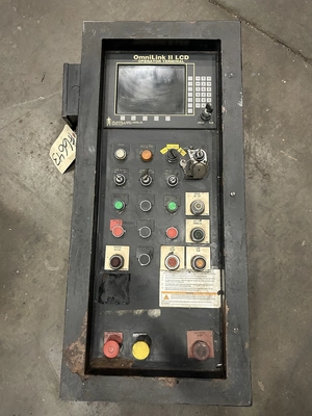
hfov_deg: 53.1
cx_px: 156
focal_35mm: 26
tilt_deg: -80.3
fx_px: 312
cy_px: 208
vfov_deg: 67.3
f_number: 1.5
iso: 400
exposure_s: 1/40
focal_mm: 5.7
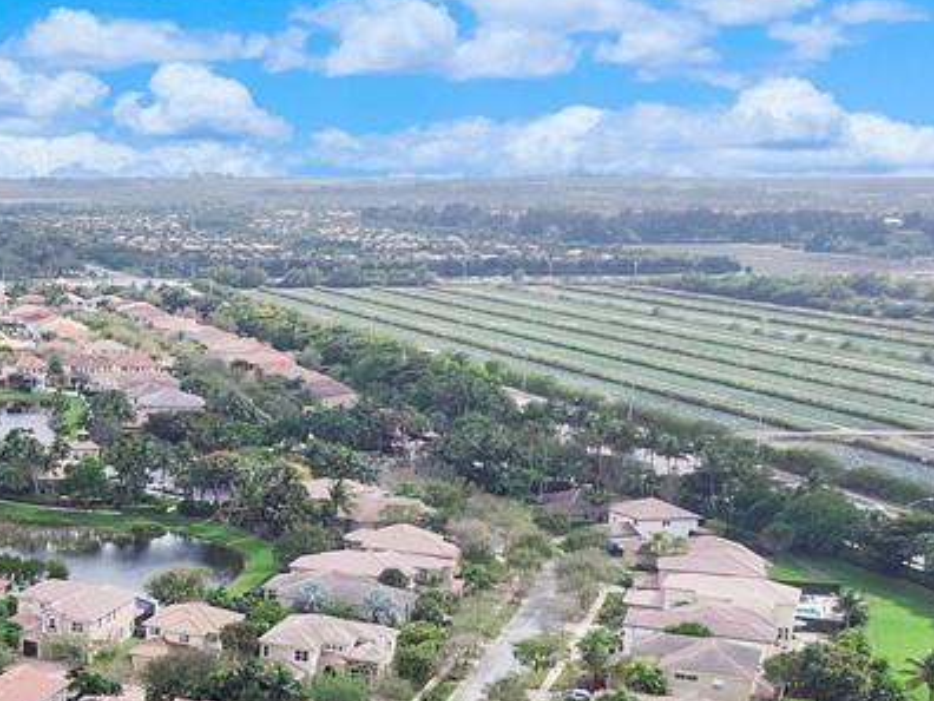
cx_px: -189
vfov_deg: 23.5
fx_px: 1673
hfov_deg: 27.4
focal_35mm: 62
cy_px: 492
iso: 100
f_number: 2.8
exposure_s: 1/2000
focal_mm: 4.39
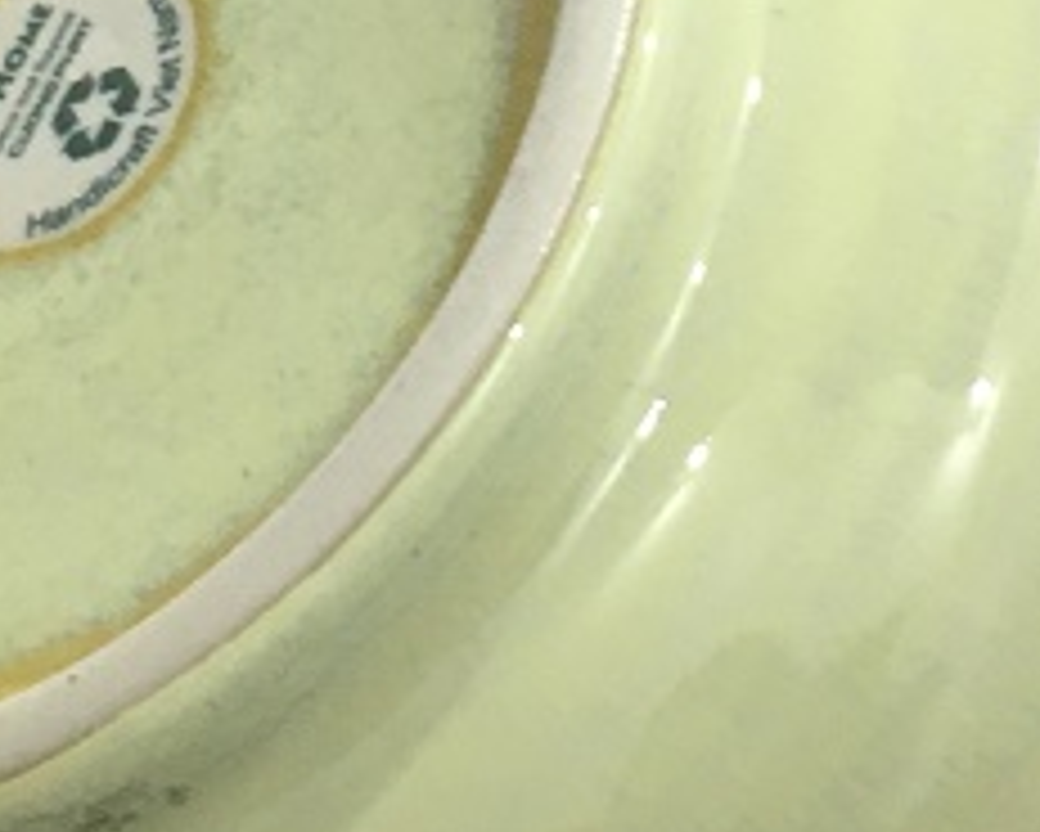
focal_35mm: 147
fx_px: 4527
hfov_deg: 13.1
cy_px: -189
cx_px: 504
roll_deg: -0.3
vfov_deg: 10.3
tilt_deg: -12.2
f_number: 2.2
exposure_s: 1/33
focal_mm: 4.15
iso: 100
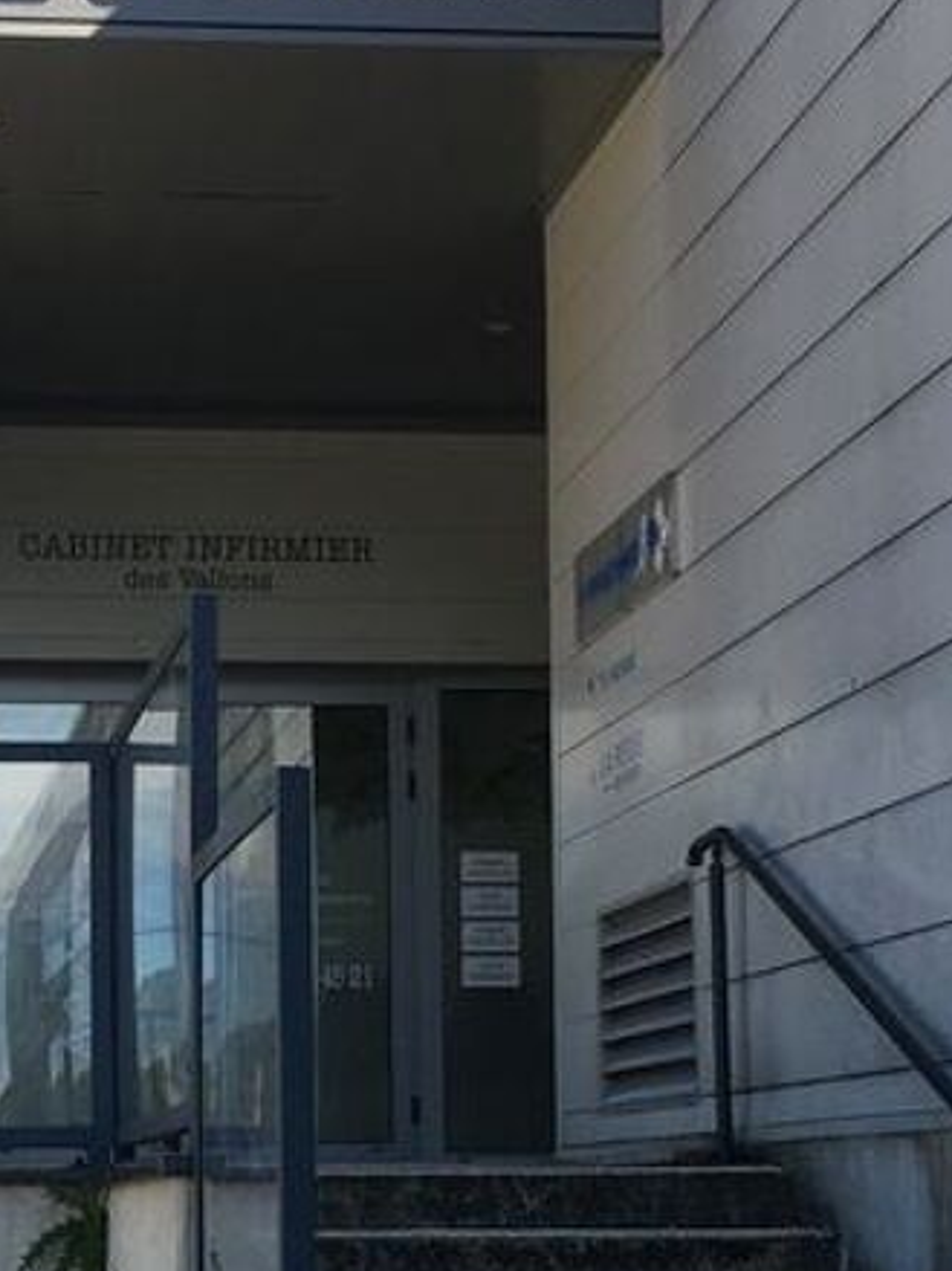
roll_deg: -0.4
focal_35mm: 88
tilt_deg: +6.1
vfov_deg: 22.0
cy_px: 963
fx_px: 3228
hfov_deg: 16.6
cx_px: 191
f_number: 2.2
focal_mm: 4.15
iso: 25
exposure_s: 1/503
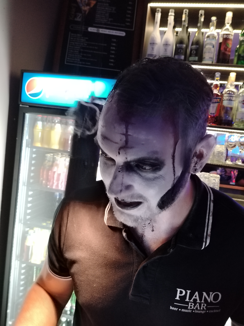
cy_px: 163
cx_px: 122
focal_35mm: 33
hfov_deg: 42.9
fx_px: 310
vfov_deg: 55.4
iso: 4916
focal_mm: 5.25
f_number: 1.75
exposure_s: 1/20
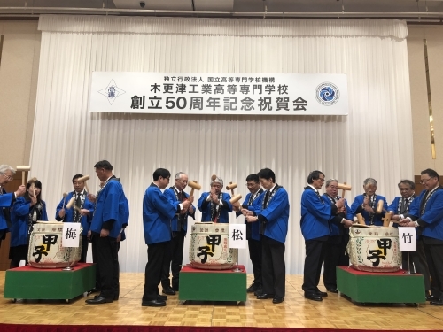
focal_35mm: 28
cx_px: 222
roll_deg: -0.7
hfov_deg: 63.4
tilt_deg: +7.2
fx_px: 358
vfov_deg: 49.7
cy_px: 166
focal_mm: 3.99
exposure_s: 1/33
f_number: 1.8
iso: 25
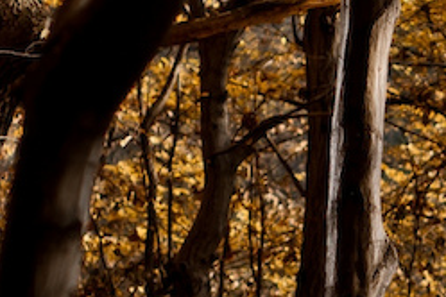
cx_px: 571
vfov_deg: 4.5
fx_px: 3815
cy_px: 222
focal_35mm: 308
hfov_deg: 6.6
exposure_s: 1/250
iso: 100
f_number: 2.8
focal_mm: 50
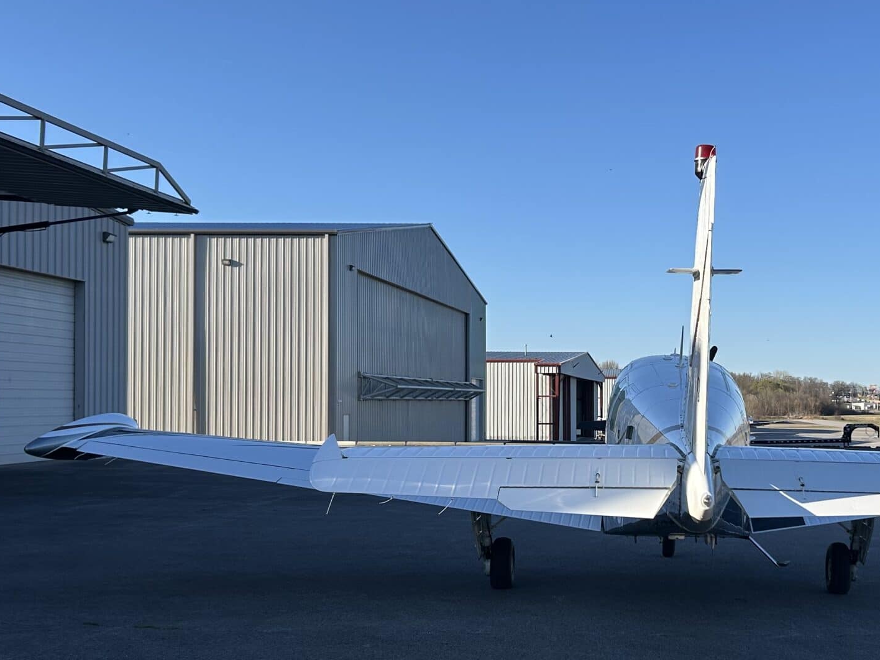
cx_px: 690
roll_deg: -0.4
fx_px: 1195
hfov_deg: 39.0
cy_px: 401
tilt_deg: +2.5
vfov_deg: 30.8
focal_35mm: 47
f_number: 1.5
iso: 50
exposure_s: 1/3165
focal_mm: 5.7
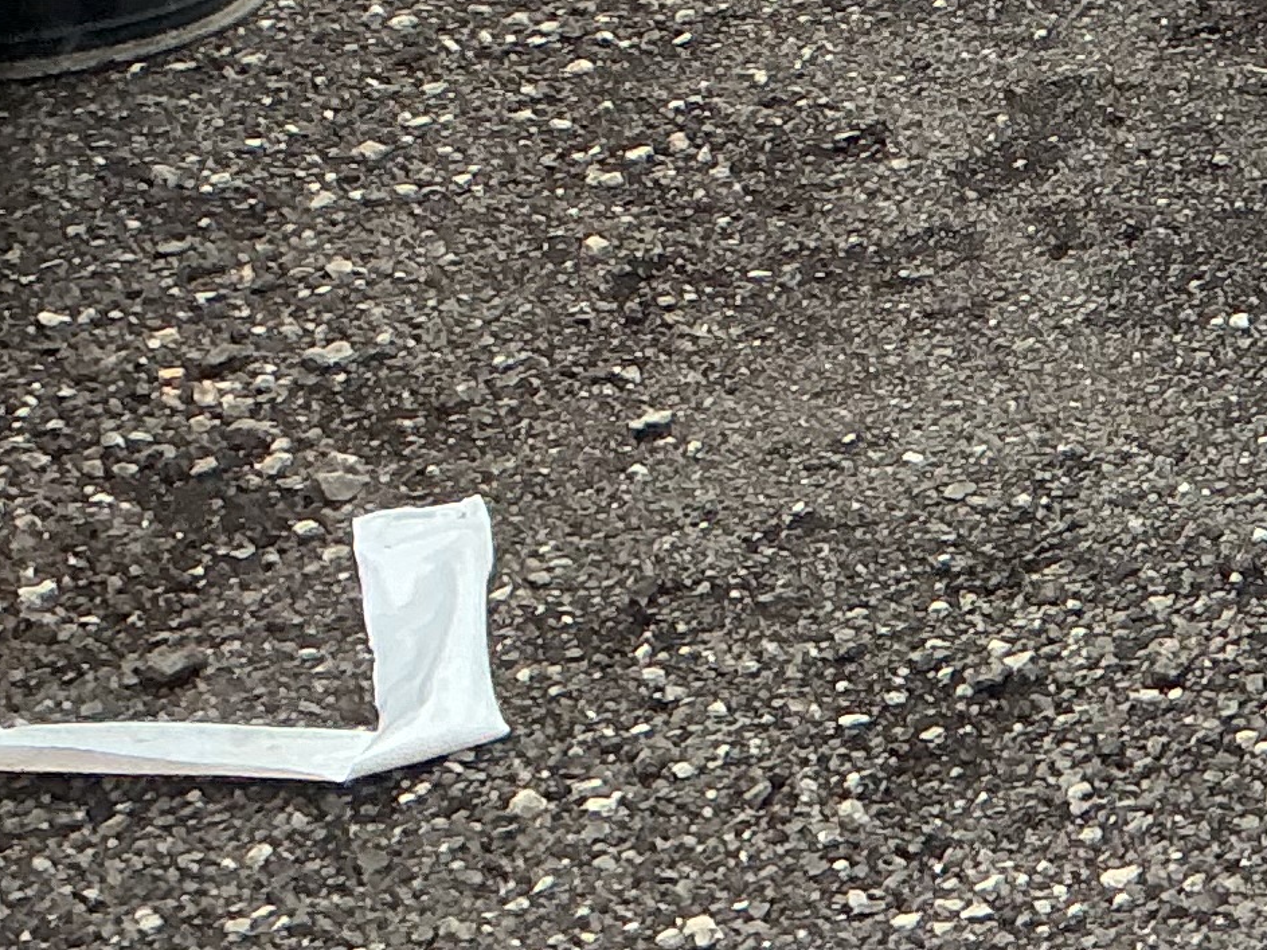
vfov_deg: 11.1
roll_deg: -1.2
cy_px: -773
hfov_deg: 13.8
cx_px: 2437
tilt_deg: -7.8
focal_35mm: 124
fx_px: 4538
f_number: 1.8
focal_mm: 3
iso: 25
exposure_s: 1/781
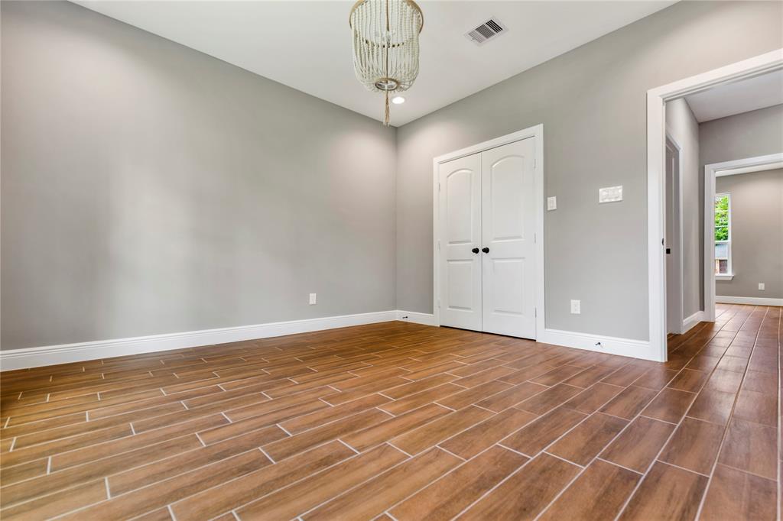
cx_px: 392
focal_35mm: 16
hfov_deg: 96.8
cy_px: 260
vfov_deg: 73.7
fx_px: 348
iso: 100
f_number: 5.6
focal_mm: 16
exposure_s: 1/5
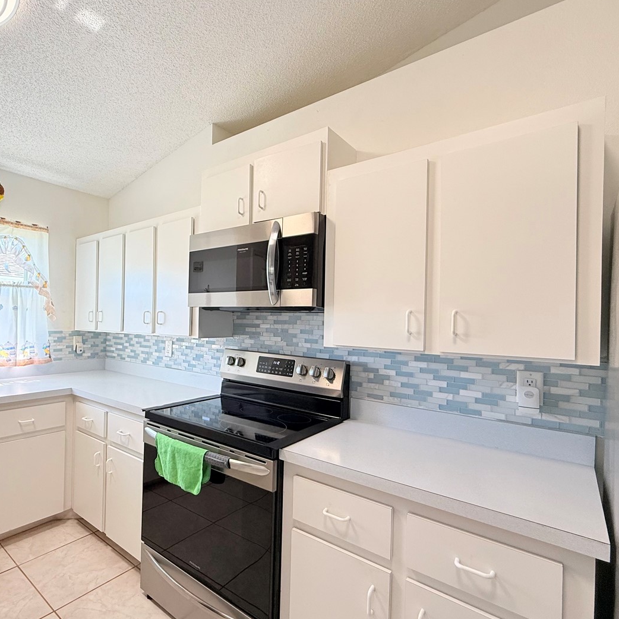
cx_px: 212
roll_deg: -2.2
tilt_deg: +0.4
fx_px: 384
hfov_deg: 75.5
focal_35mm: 19
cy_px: 321
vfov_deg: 77.7
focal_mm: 2.22
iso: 125
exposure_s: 1/120
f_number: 2.2
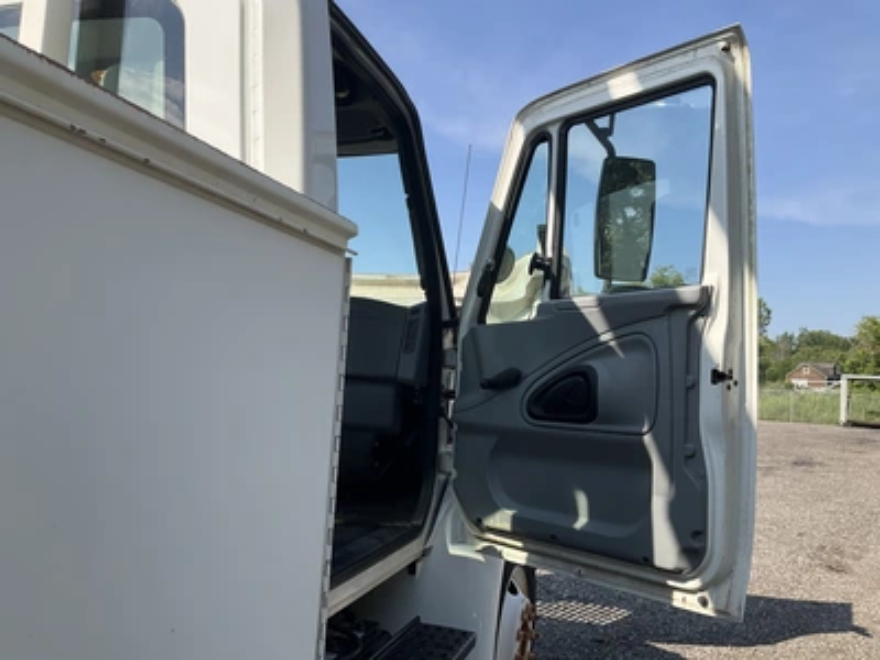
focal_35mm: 29
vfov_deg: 48.2
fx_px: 737
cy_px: 330
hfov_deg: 61.7
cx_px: 440
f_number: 1.8
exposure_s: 1/1098
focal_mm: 3
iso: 25
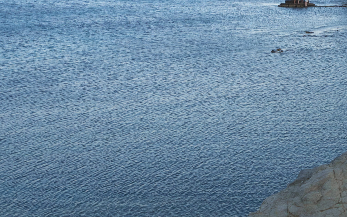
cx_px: 378
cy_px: 51
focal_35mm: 68
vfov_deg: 19.0
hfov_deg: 27.7
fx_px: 643
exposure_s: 1/200
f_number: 6.3
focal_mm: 14
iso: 200
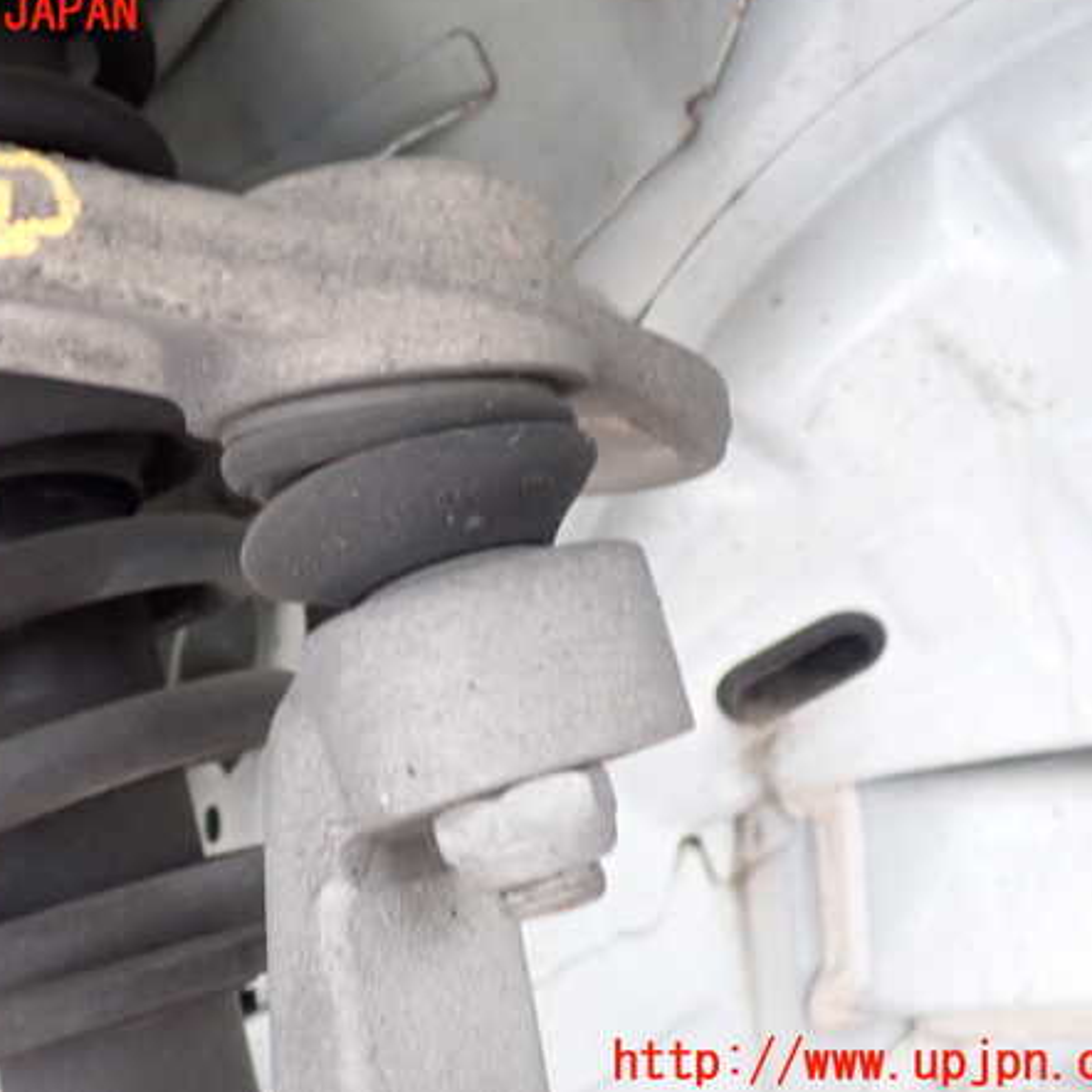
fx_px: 1285
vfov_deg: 46.0
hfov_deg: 45.8
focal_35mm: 36
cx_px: 430
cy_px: 539
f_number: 2.3
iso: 640
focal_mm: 5.4
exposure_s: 1/30
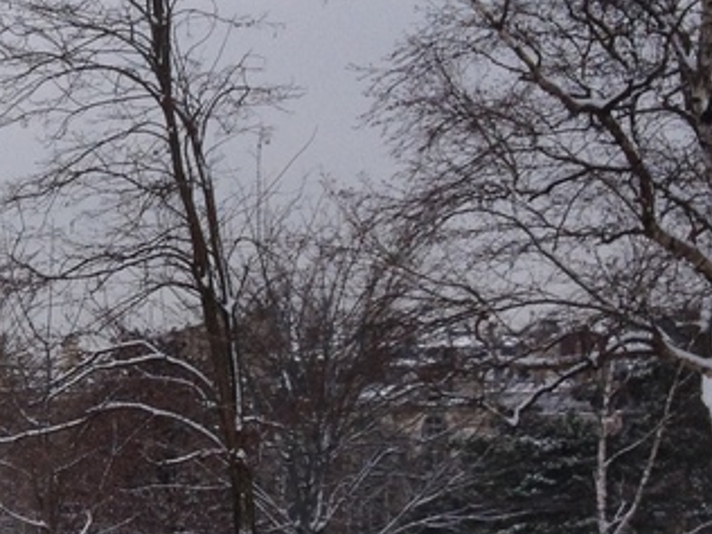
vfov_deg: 11.1
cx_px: -403
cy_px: 392
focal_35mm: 133
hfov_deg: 13.8
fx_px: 2736
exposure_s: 1/987
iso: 64
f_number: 2.4
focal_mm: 4.28
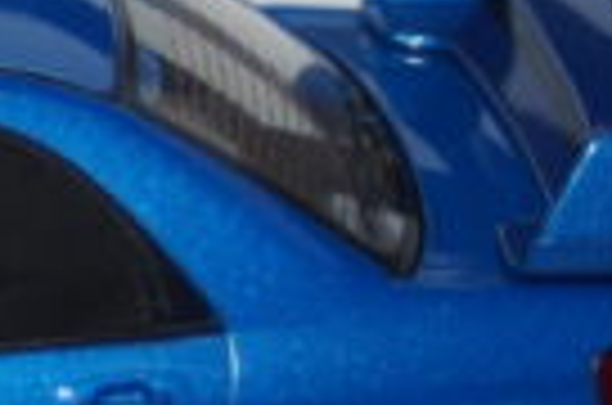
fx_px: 3938
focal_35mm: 232
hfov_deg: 8.7
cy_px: 266
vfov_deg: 5.9
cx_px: -315
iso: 100
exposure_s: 1/80
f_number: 4
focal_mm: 35
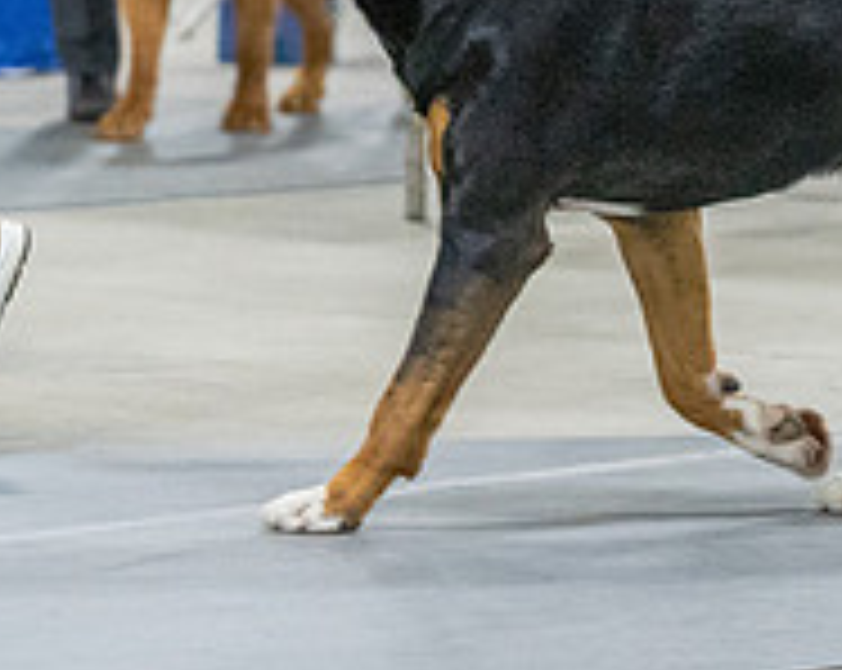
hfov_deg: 6.2
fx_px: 7763
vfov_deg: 4.9
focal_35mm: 312
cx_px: 439
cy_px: -184
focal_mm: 92
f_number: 3.2
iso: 6400
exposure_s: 1/320
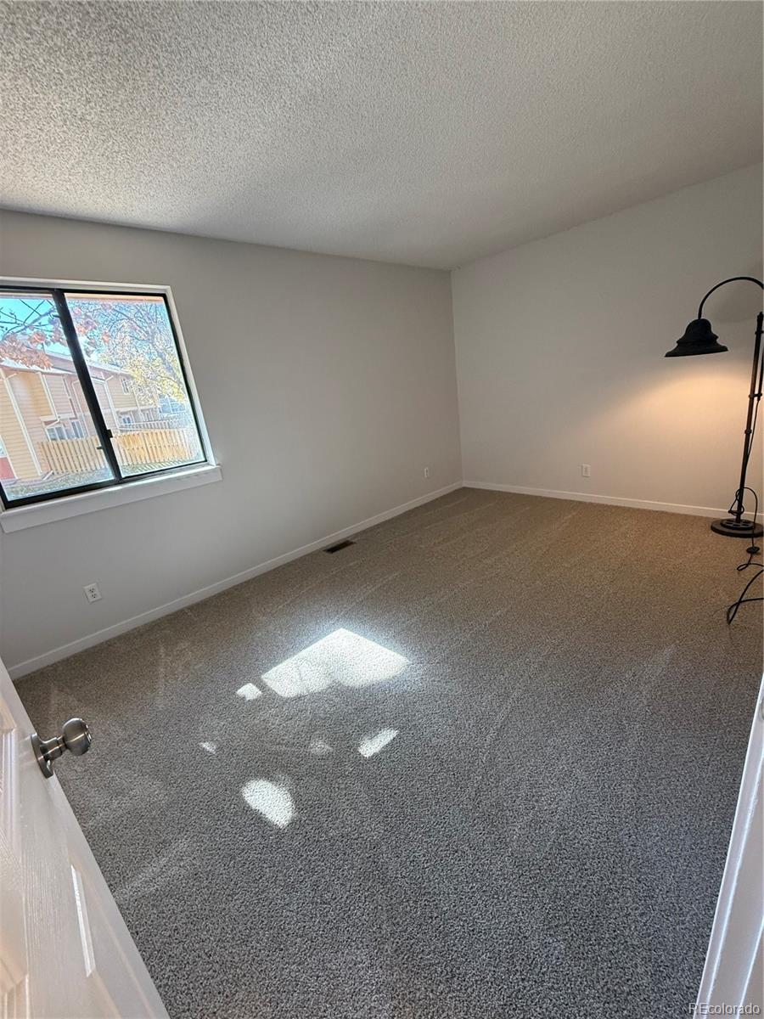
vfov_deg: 102.1
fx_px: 412
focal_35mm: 14
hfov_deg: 85.7
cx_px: 382
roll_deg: +7.1
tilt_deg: -16.5
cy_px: 510
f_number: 2.2
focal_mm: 2.22
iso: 320
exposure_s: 1/120
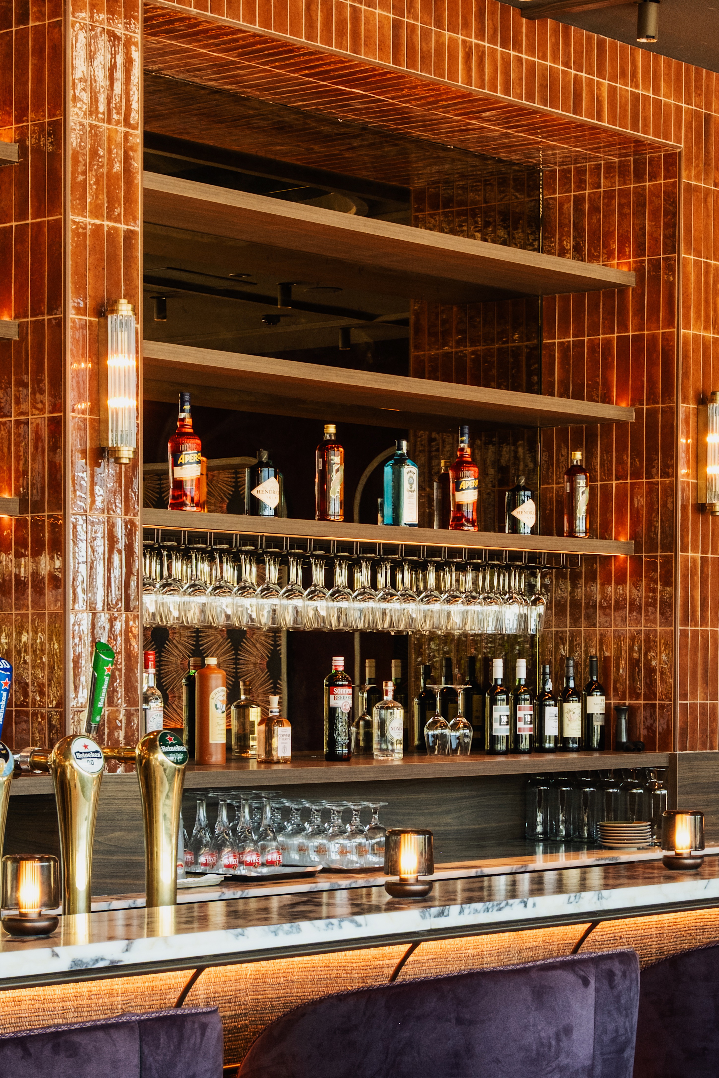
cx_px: 487
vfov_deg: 23.9
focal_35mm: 85
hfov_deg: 16.0
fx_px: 2546
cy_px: 625
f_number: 13
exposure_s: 1/2
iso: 200
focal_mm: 32.3
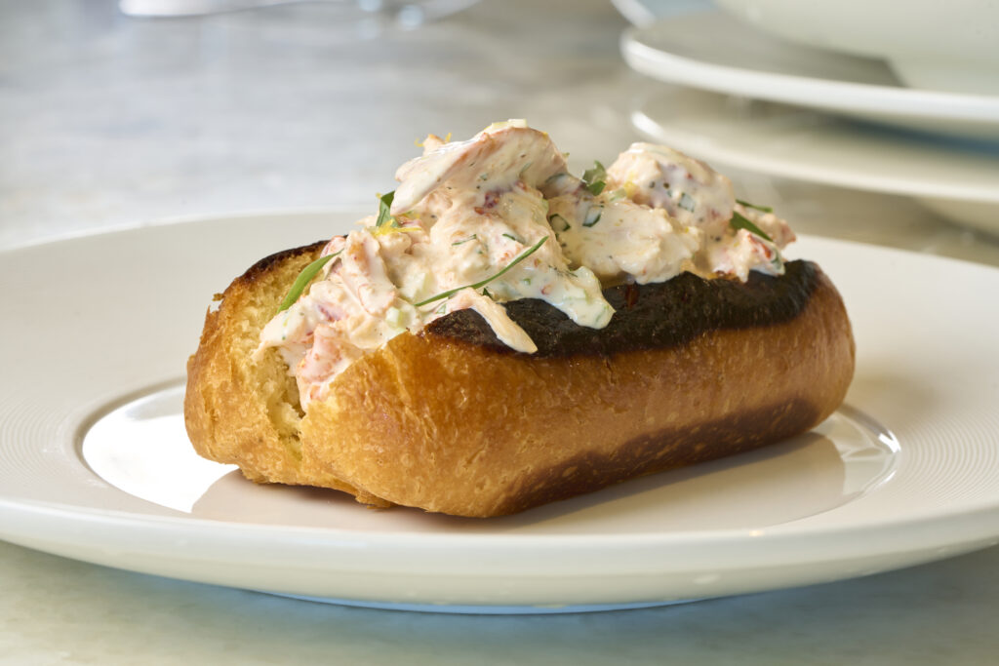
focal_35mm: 90
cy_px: 333
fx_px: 2498
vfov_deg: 15.2
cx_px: 500
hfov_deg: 22.6
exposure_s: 1/4
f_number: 13
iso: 160
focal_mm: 90
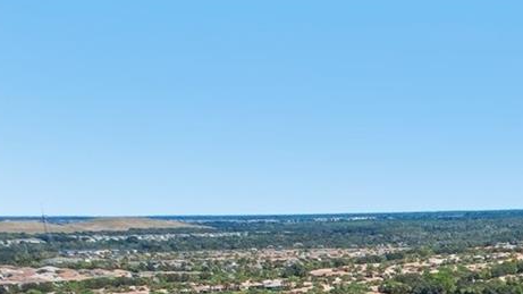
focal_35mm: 80
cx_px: 875
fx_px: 1109
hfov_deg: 20.7
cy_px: 591
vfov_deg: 13.1
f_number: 2.8
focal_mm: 8.4
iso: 100
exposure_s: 1/500
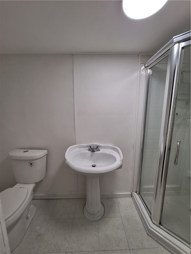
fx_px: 96
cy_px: 127
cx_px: 96
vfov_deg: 106.2
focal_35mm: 13
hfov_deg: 89.9
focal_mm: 1.74
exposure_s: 1/60
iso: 64
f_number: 2.2
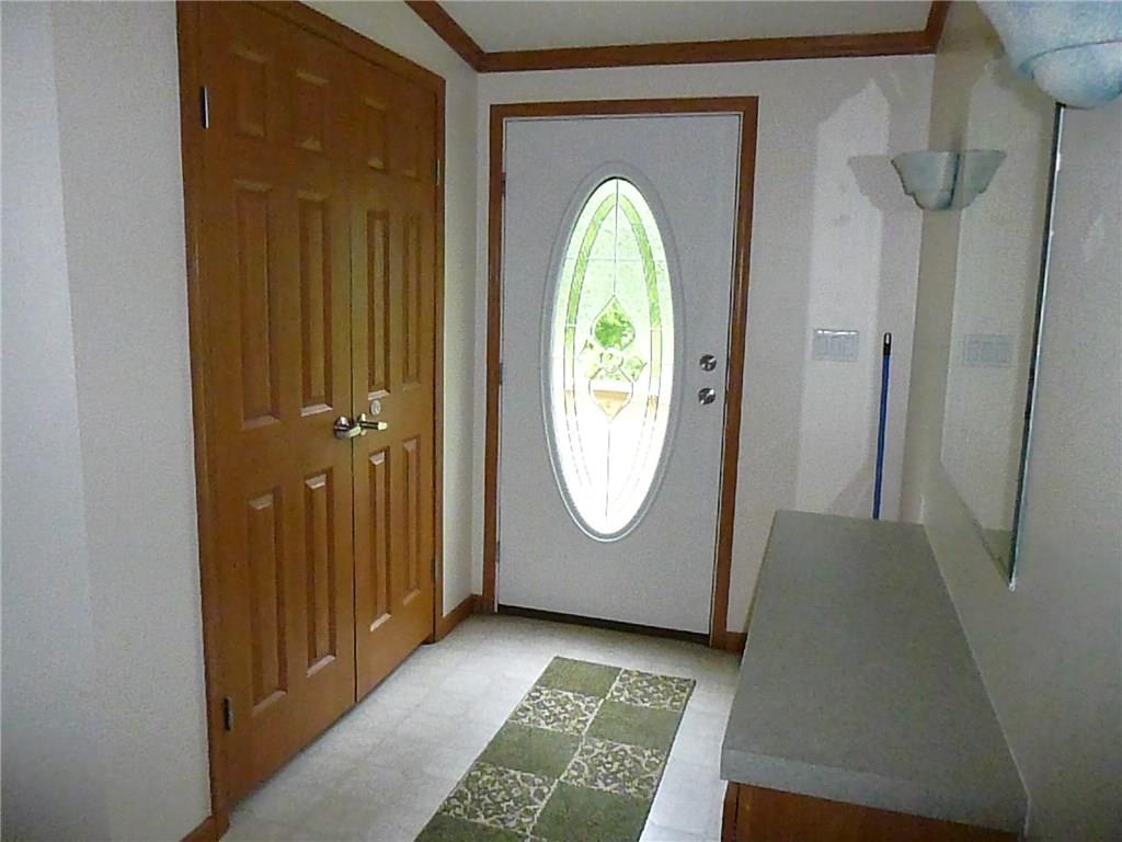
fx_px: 810
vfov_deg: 54.9
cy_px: 421
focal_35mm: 25
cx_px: 561
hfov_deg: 69.4
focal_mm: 4.5
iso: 1600
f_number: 3.1
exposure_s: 1/60
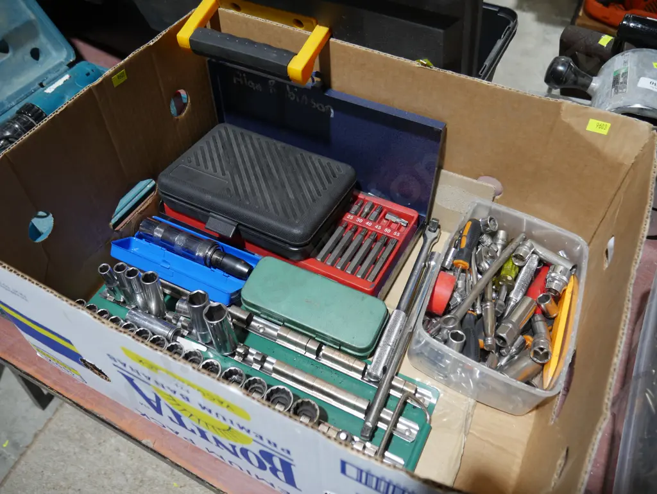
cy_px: 247
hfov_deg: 63.4
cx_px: 328
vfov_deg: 49.8
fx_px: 532
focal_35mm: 28
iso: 400
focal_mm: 14
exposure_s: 1/60
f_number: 3.5
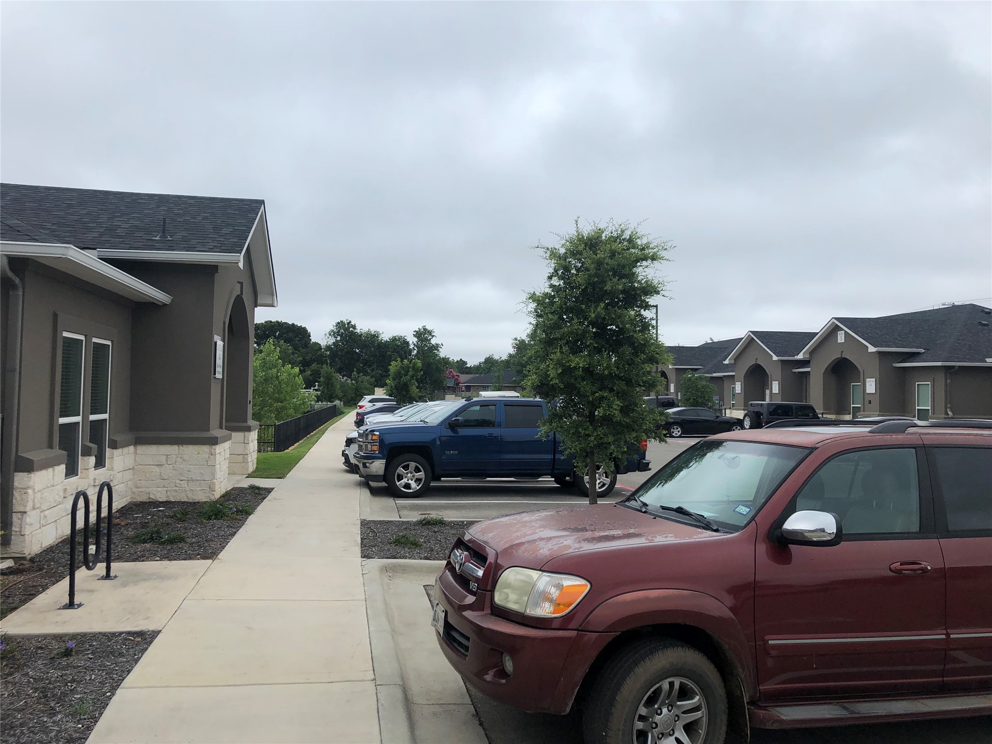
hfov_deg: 63.4
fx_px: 802
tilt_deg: +1.8
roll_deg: -1.5
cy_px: 372
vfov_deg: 49.7
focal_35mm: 28
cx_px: 496
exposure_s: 1/1116
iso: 20
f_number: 1.8
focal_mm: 4
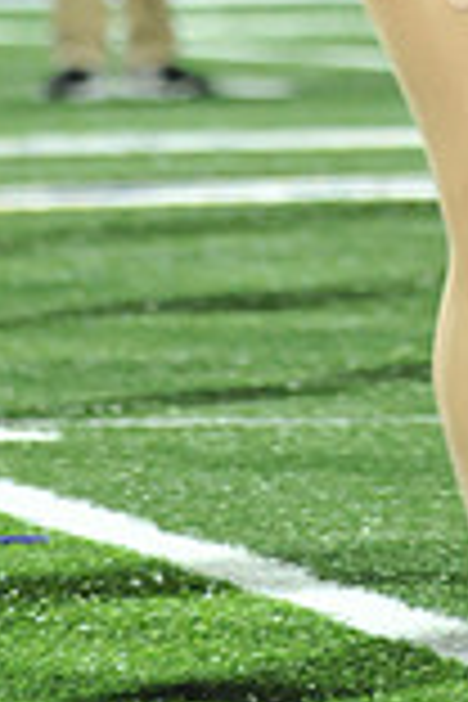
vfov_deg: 2.8
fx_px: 14468
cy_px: -526
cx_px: 594
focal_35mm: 742
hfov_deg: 1.9
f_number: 5.6
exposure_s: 1/250
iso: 4000
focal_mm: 200
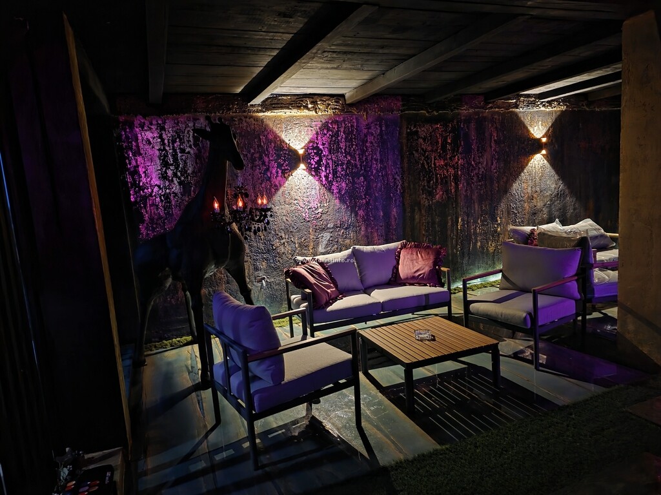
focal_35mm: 23
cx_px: 330
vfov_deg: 58.9
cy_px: 248
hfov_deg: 73.9
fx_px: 439
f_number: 1.7
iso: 1000
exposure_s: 1/20
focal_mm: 6.3
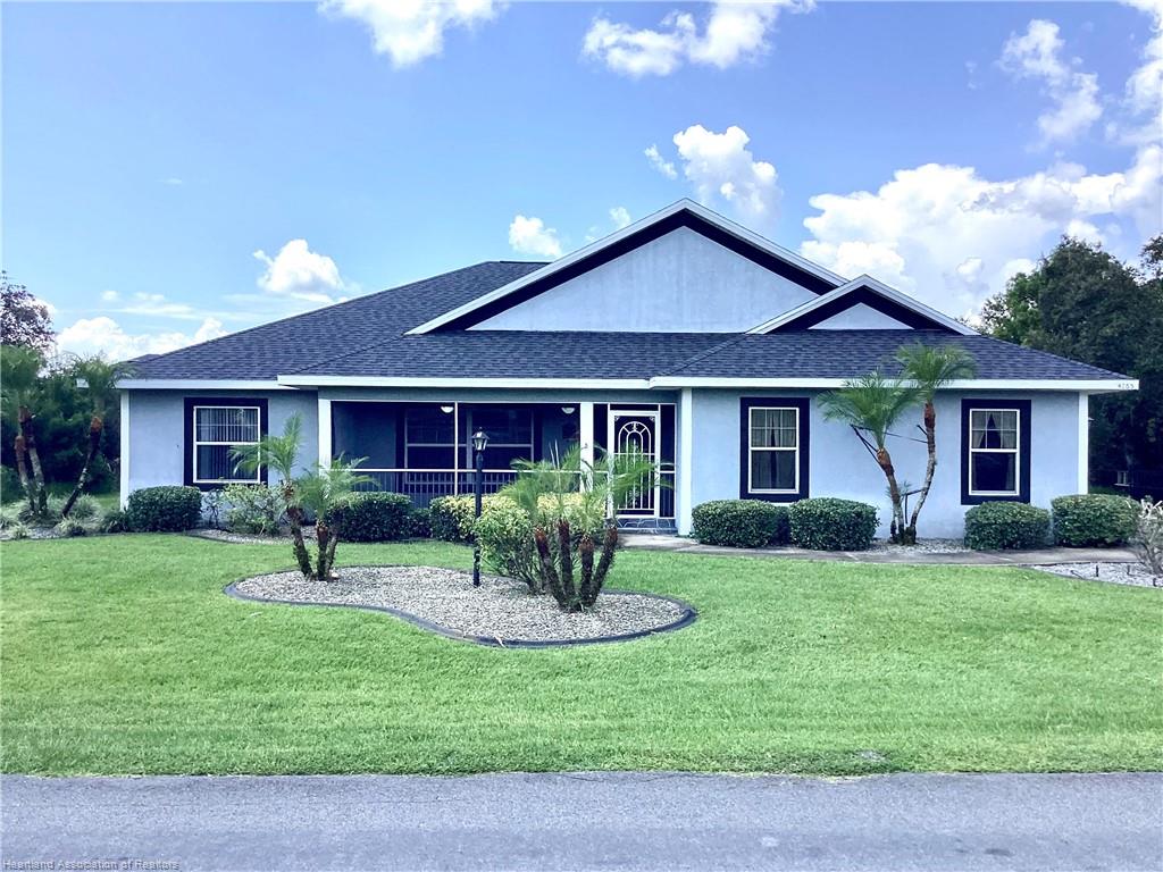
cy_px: 436
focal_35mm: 31
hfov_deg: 58.4
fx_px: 1042
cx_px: 582
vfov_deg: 45.4
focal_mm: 3.3
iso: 25
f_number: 2.4
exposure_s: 1/970
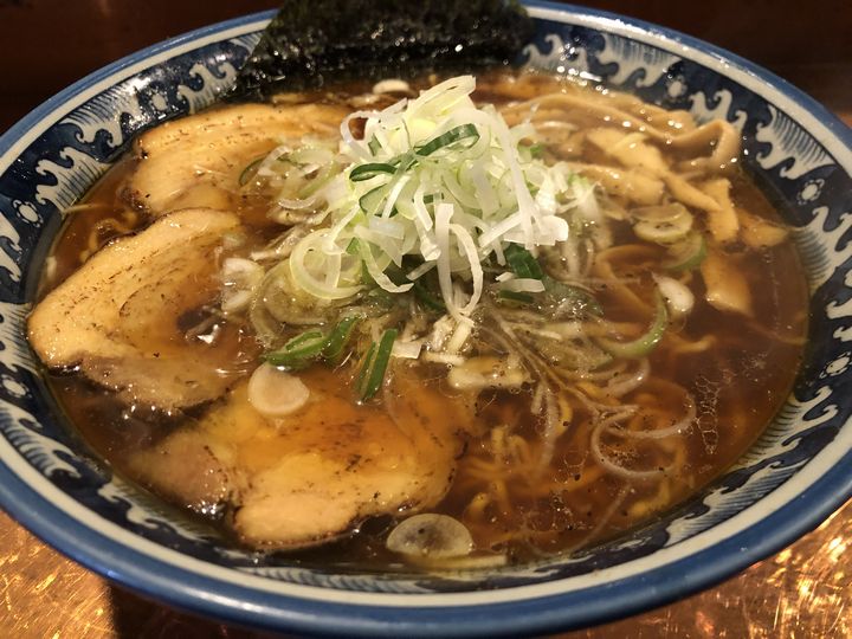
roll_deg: +1.6
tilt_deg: -43.8
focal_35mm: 28
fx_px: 689
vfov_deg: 49.7
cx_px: 426
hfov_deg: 63.4
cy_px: 320
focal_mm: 4
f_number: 1.8
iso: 100
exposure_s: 1/9
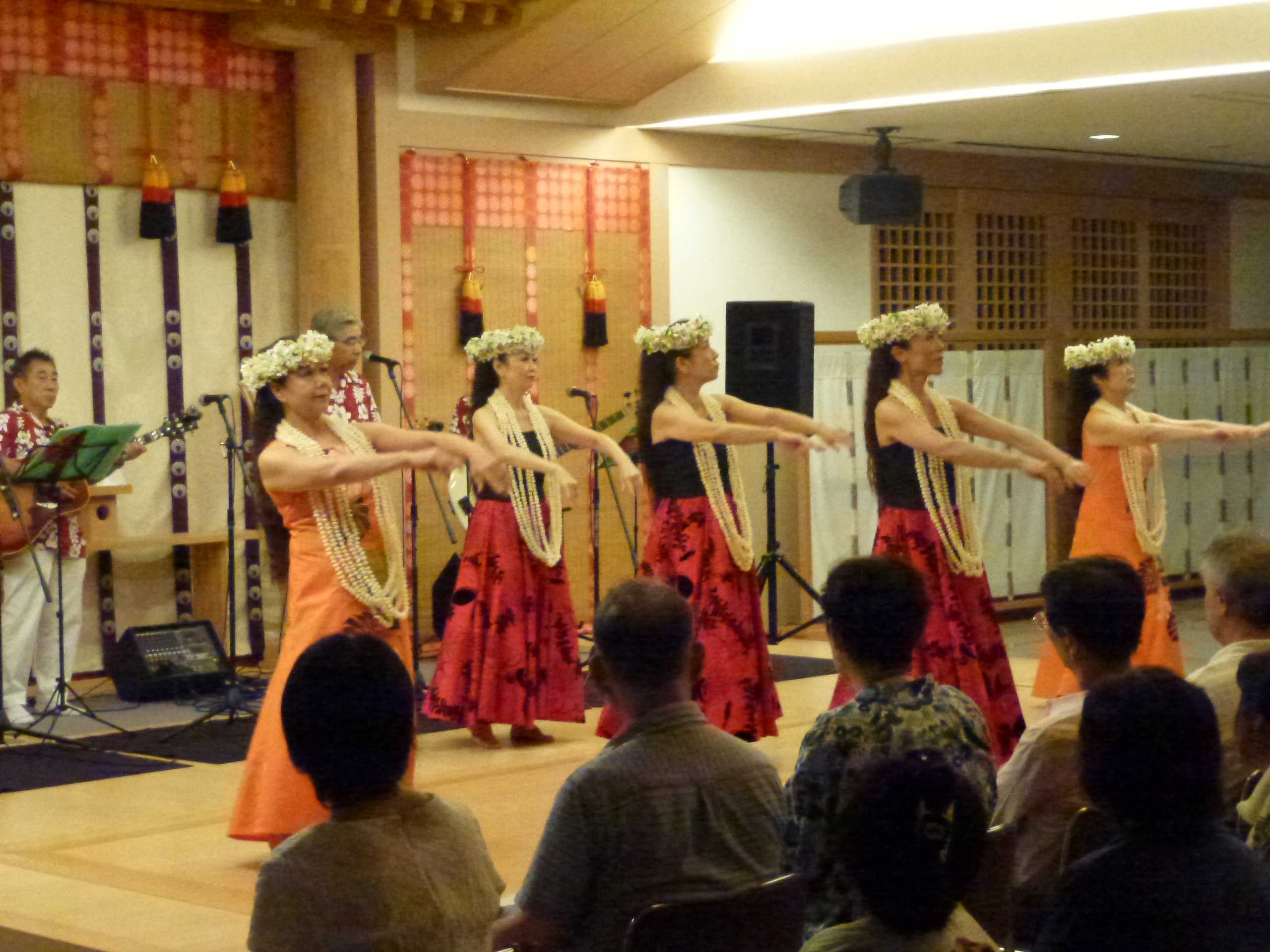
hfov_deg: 27.4
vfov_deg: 20.7
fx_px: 2605
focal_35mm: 71
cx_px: 635
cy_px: 476
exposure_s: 1/100
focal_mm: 12.7
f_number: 4.7
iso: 1600
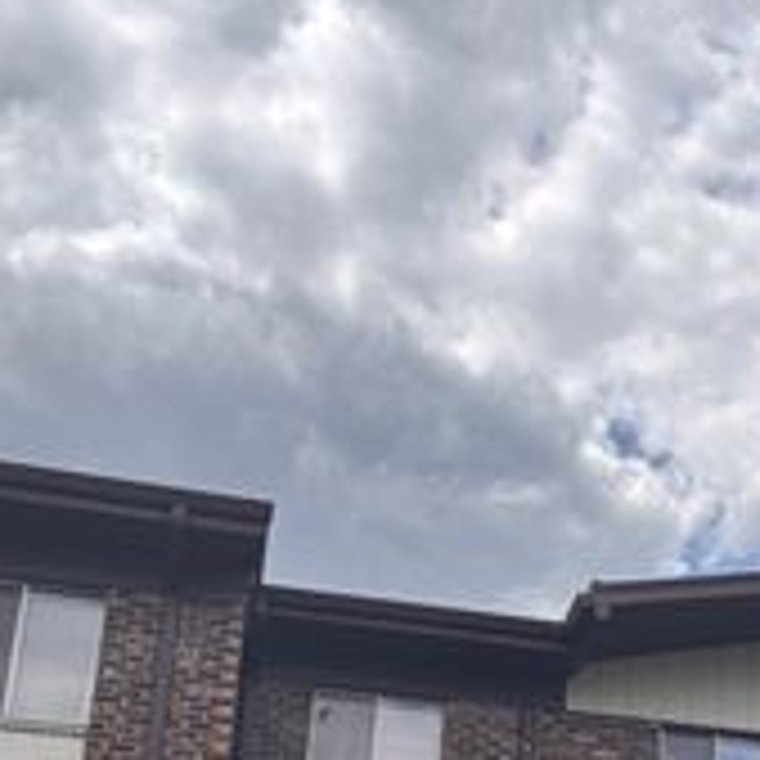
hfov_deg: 23.0
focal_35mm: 68
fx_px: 1689
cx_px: 935
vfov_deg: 24.3
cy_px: 744
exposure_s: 1/3937
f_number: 1.6
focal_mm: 5.96
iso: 50
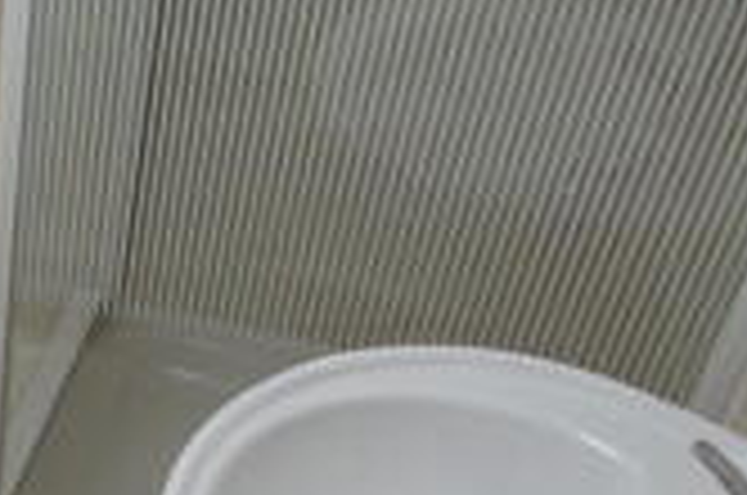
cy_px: 403
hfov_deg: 26.9
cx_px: -76
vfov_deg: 19.4
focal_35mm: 69
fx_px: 1429
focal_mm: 8.8
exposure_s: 1/30
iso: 125
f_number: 2.8
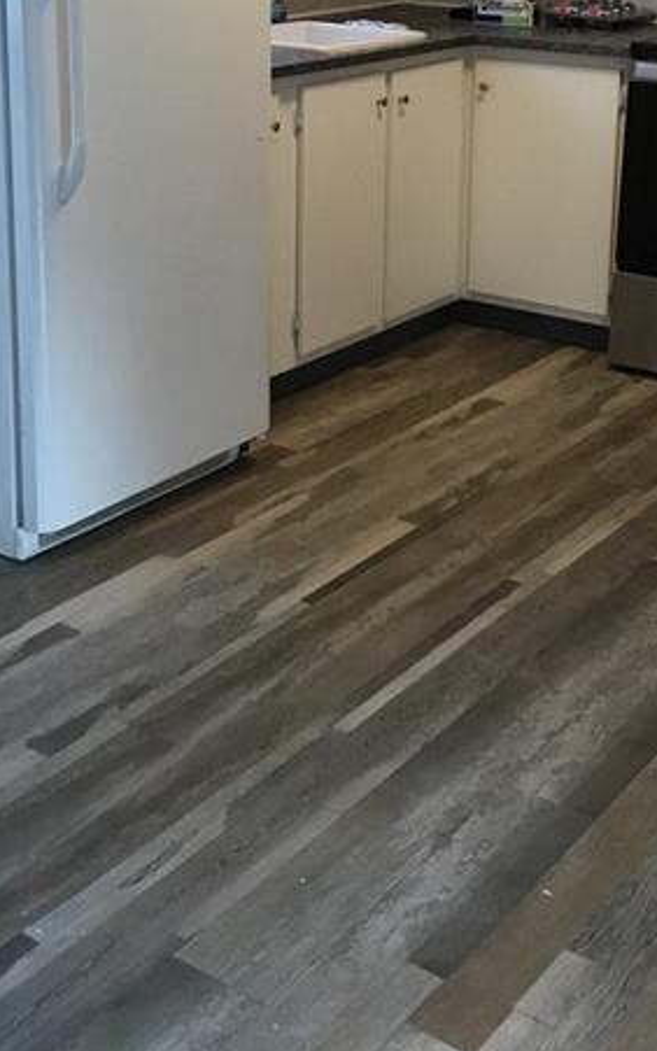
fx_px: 1604
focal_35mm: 56
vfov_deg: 35.1
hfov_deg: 23.1
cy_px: 203
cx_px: 294
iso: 160
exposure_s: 1/30
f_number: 2.4
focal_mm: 3.3
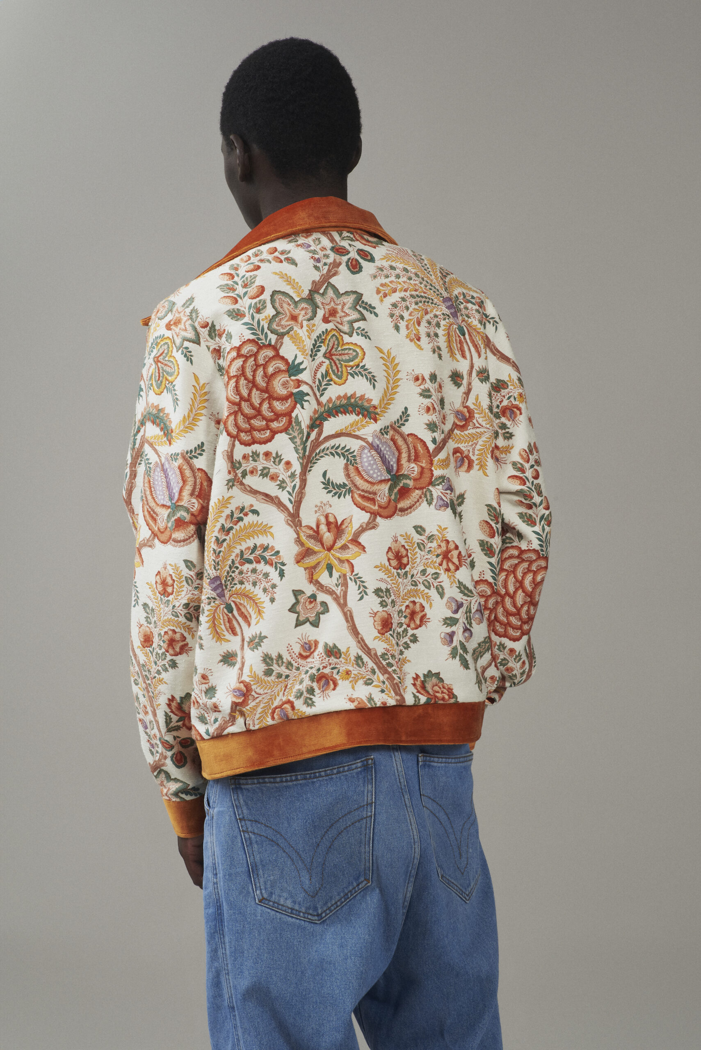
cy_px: 525
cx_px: 350
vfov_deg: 19.4
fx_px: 3064
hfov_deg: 13.1
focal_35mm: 105
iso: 200
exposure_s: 1/160
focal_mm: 105
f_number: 11
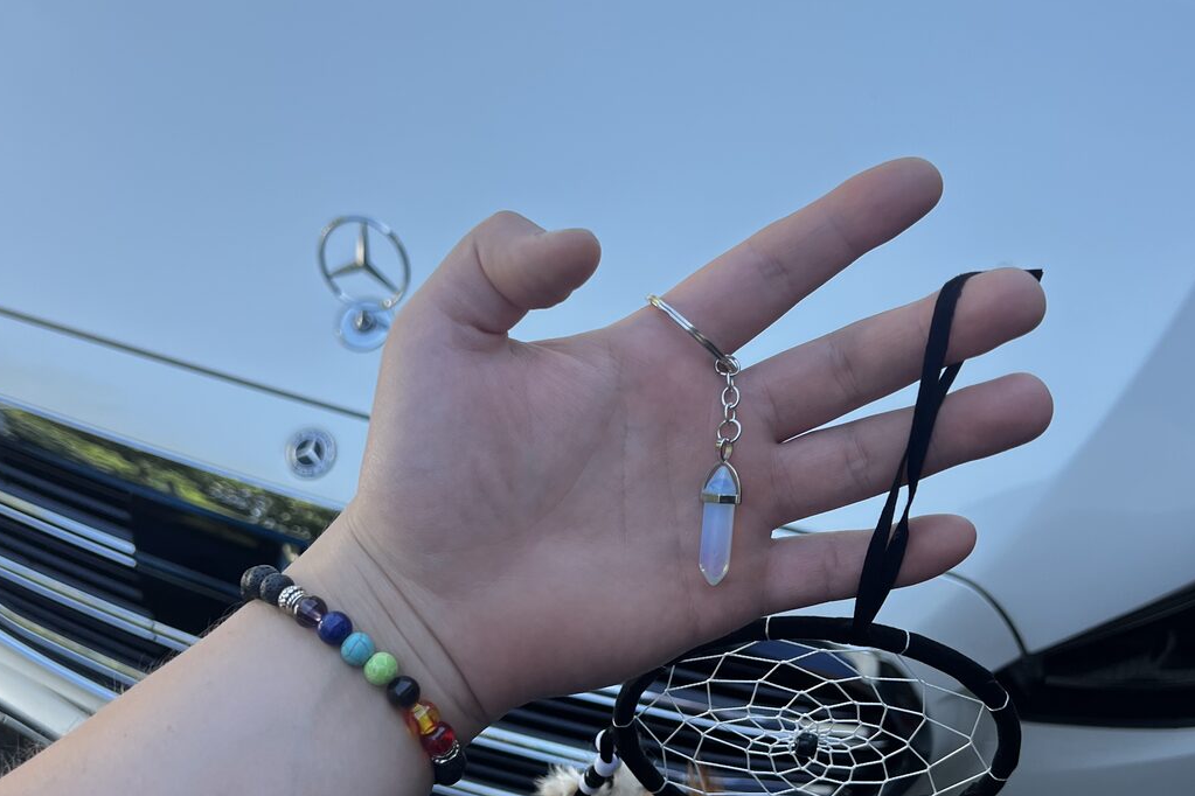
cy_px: 474
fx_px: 1228
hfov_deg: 51.9
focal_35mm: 37
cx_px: 598
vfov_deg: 35.8
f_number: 1.5
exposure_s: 1/1009
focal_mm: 5.7
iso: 50
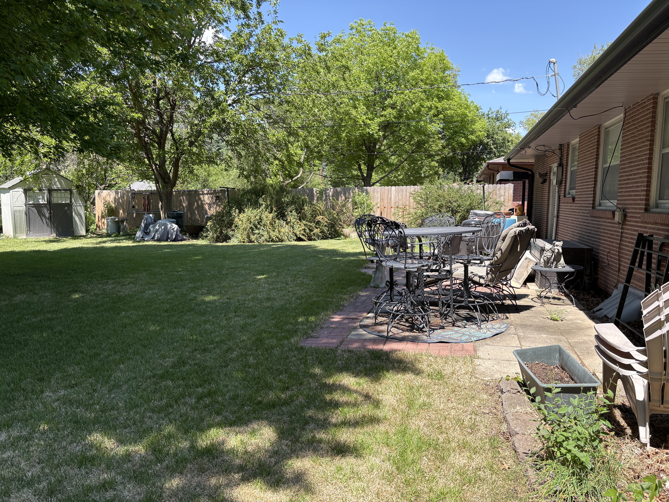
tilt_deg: -4.3
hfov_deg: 67.3
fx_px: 502
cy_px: 251
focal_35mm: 26
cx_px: 334
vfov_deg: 53.1
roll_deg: -1.4
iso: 50
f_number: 1.6
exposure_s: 1/873
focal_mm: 5.96
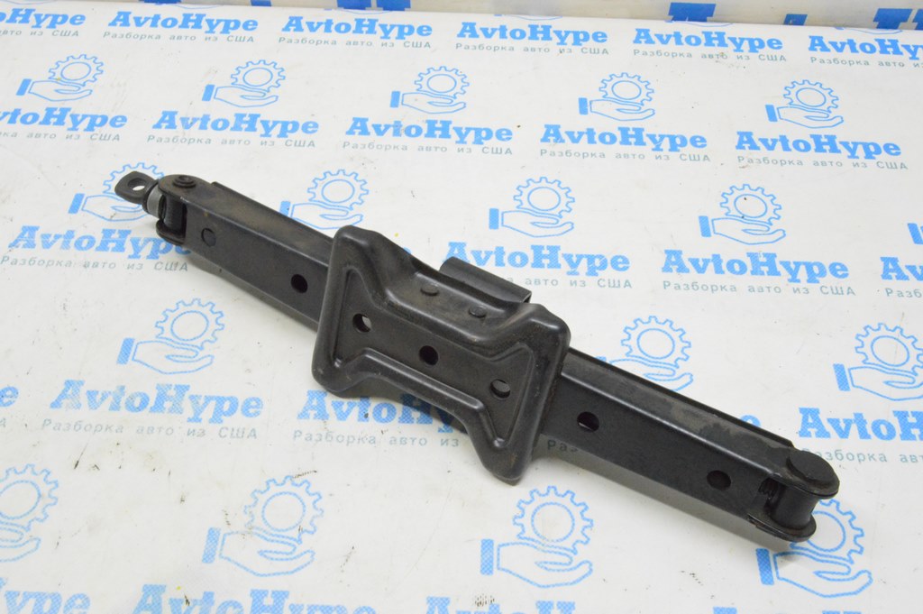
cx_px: 462
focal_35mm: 34
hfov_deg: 55.1
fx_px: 884
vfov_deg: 38.3
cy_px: 307
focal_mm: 23
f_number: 20
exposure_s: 1/15
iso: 6400
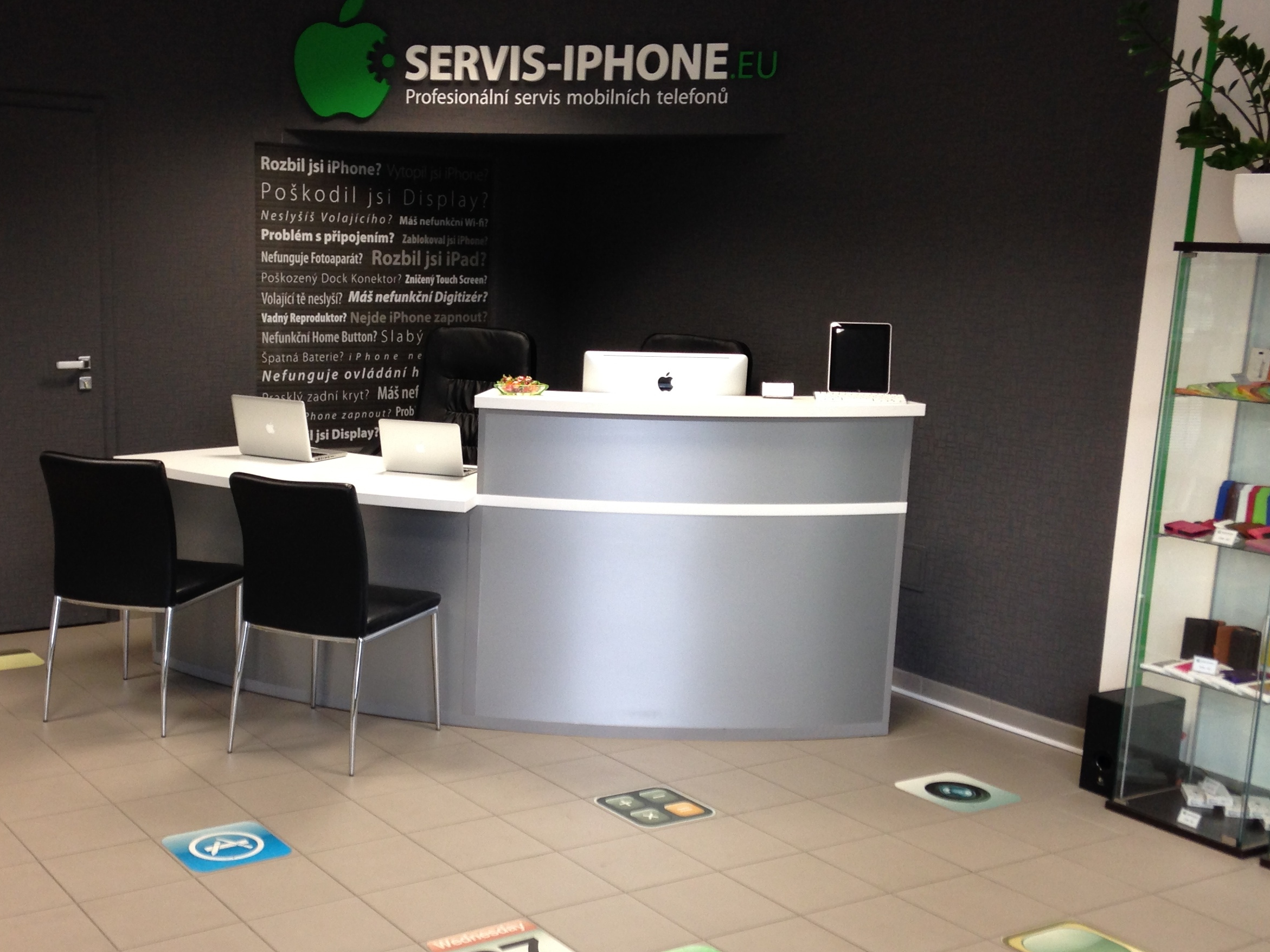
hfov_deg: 40.9
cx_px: 464
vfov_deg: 31.4
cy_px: 559
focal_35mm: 46
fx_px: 1687
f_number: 2.4
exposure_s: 1/20
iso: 80
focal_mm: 4.12
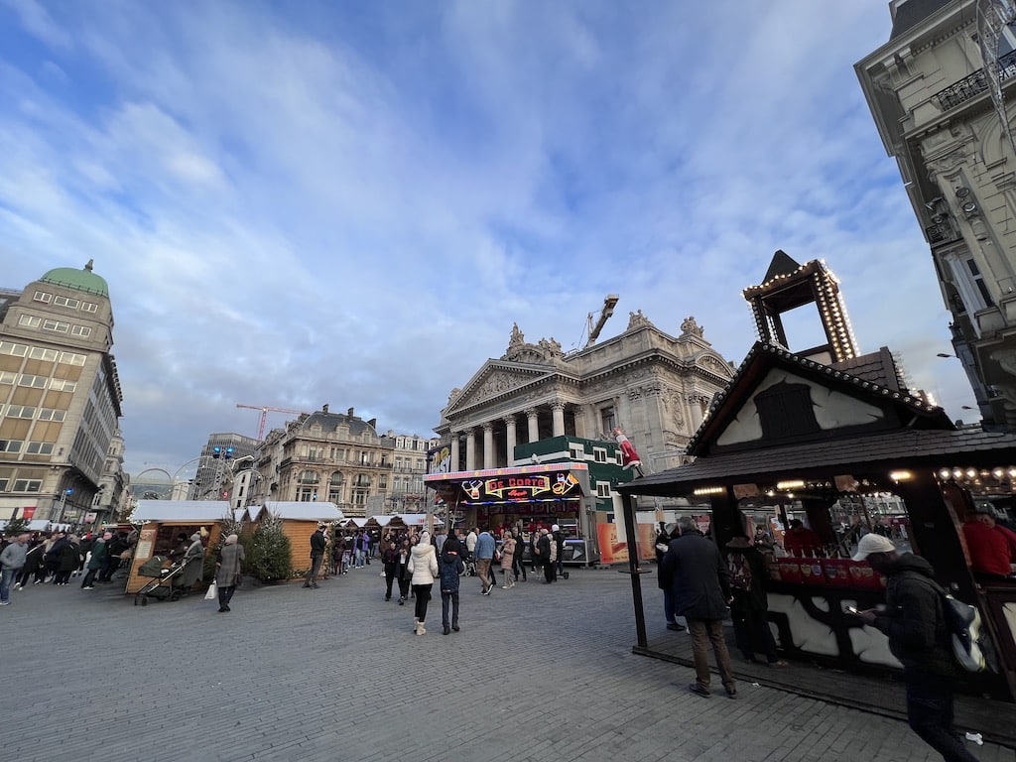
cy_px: 381
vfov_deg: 89.9
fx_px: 382
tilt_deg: +18.1
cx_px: 508
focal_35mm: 13
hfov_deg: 106.2
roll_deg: +1.5
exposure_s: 1/483
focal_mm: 1.57
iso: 32
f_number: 1.8
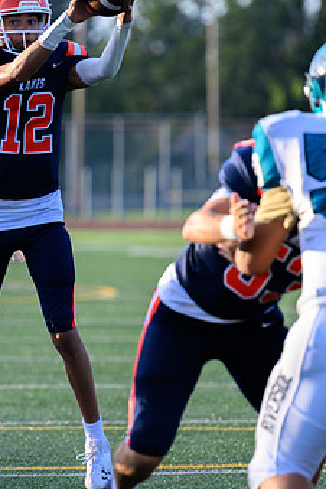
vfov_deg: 4.9
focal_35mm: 418
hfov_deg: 3.3
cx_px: -4
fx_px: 5677
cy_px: 255
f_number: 4
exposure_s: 1/2000
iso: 1400
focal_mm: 230
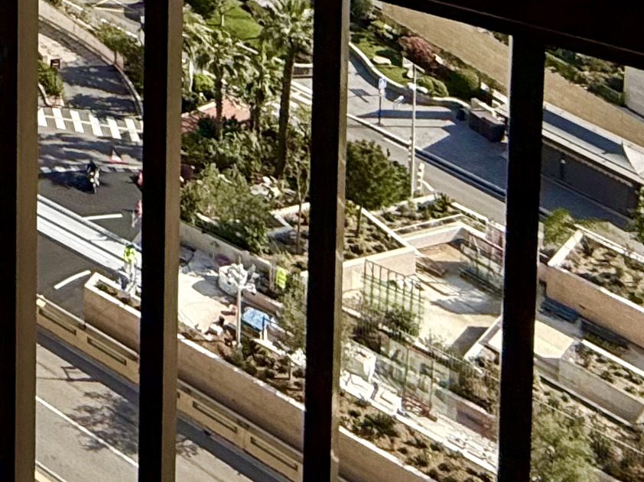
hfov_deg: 21.9
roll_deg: -0.6
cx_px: -450
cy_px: -577
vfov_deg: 15.8
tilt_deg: -3.3
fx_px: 1190
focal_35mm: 64
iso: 50
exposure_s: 1/1901
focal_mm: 2.22
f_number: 2.2
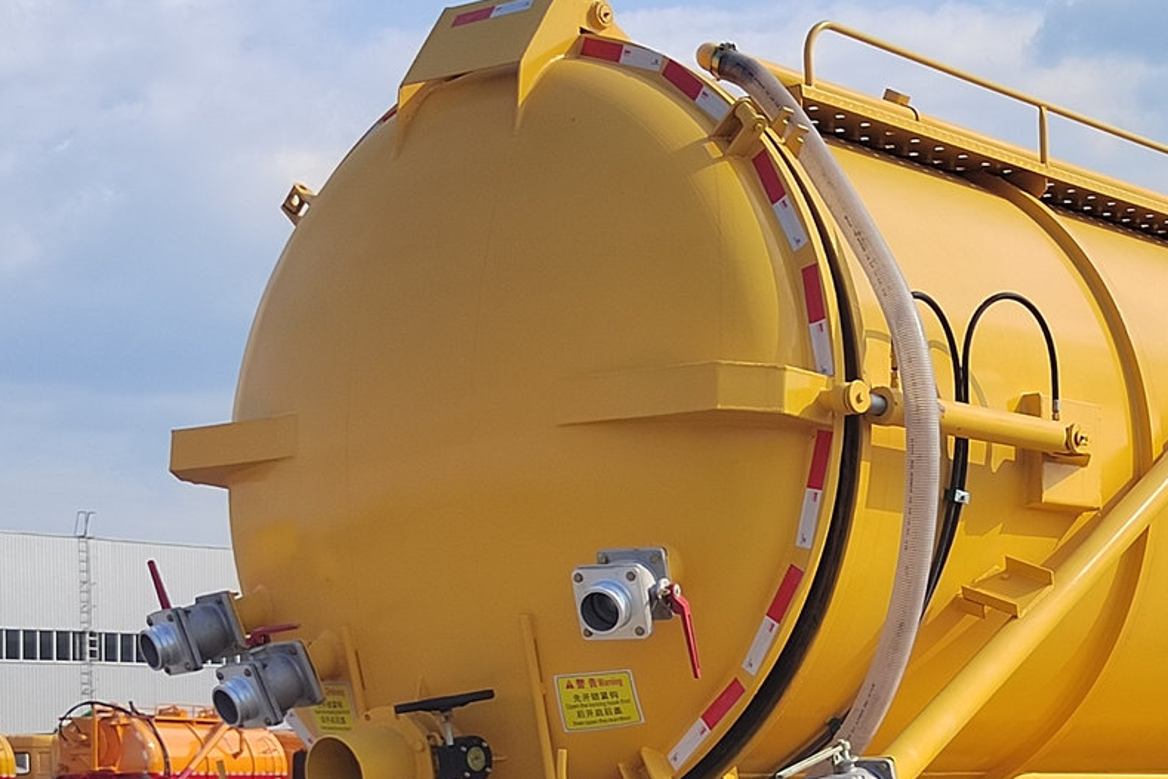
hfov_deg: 49.6
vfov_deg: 34.2
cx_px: 585
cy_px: 428
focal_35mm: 39
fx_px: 1265
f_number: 1.9
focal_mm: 5.52
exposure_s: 1/2000
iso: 281
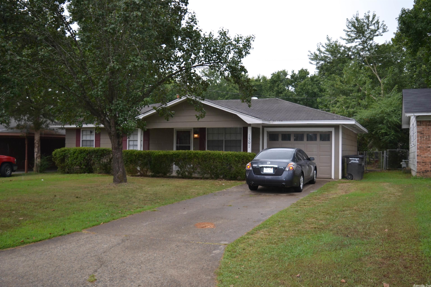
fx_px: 413
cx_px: 216
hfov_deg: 55.1
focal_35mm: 34
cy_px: 144
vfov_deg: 38.4
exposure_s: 1/200
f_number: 4
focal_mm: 23
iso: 100
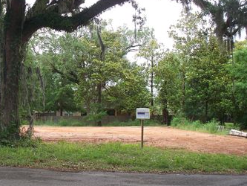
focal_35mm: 54
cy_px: 58
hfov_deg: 35.0
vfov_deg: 26.8
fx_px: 385
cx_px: 73
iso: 80
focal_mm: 7.54
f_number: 2.8
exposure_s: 1/160
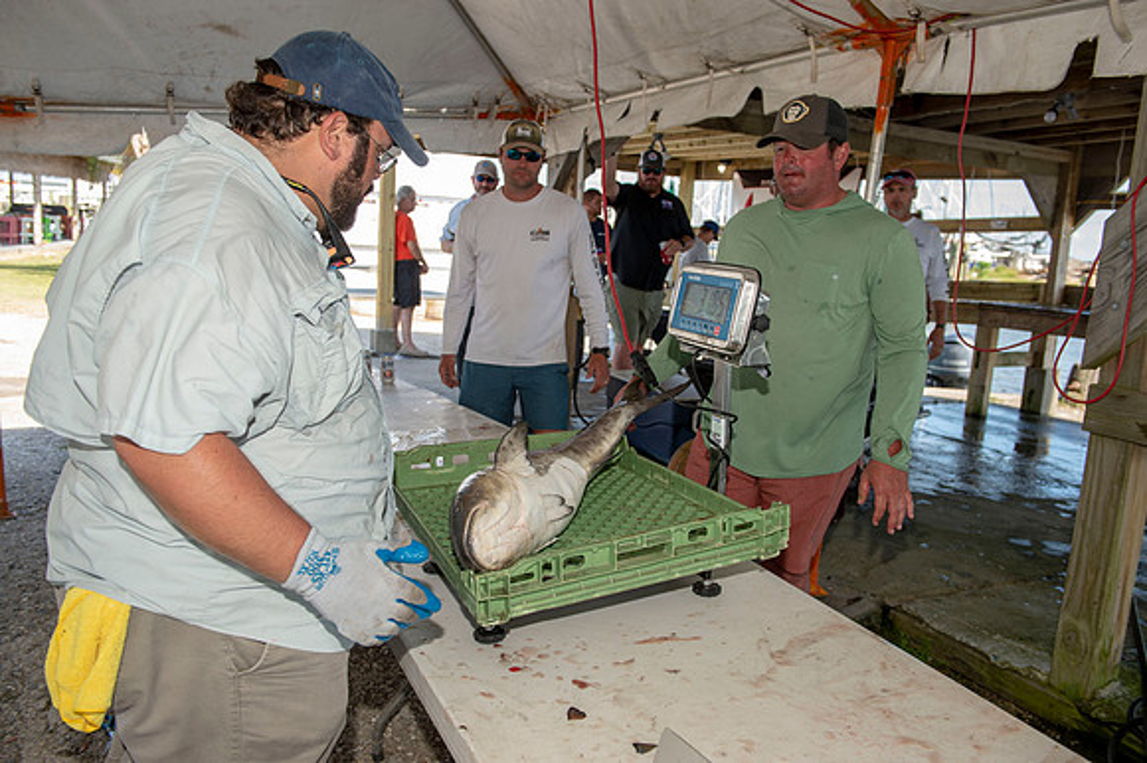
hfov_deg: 63.7
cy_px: 382
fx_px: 923
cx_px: 574
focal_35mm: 29
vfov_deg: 44.9
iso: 125
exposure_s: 1/125
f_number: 5
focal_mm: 29
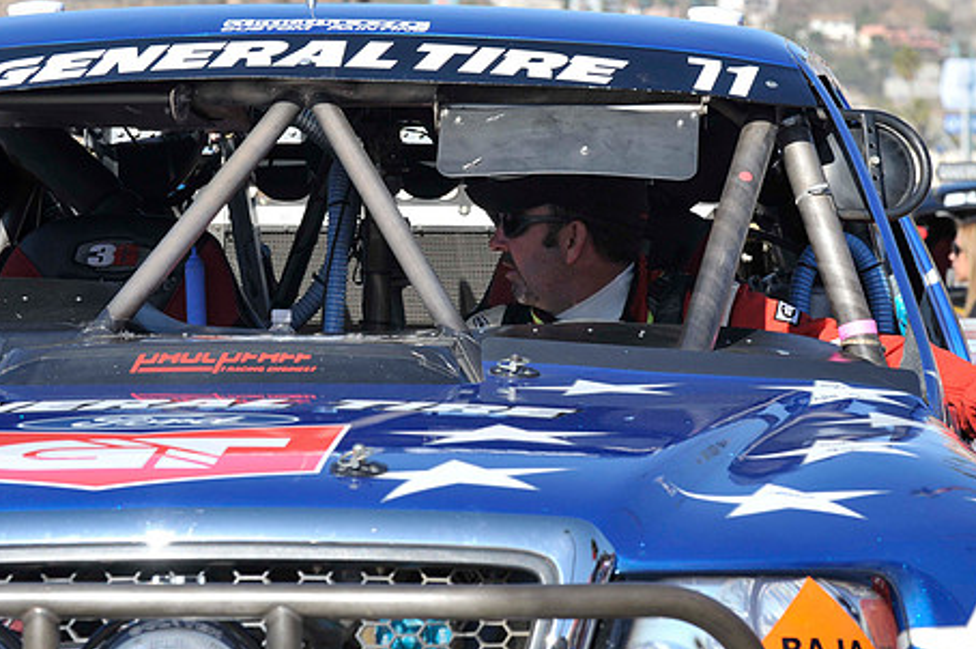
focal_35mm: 179
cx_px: 512
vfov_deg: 7.7
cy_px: 277
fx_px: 4849
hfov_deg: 11.5
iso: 320
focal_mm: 140
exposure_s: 1/400
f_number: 10
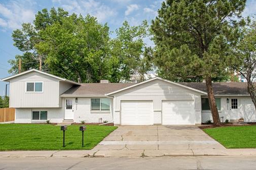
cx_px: 154
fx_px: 263
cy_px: 93
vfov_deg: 35.9
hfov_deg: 51.6
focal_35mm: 37
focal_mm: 29
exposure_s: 1/1000
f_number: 8
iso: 400
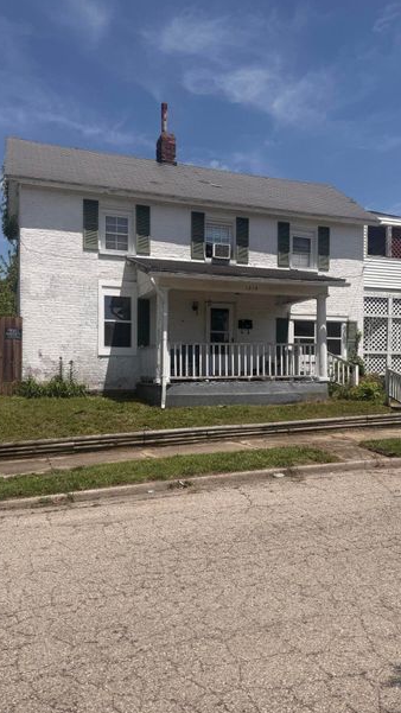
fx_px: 548
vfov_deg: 66.1
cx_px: 224
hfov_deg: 40.1
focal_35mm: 29
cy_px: 365
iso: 80
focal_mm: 6.76
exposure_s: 1/5714
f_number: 1.78
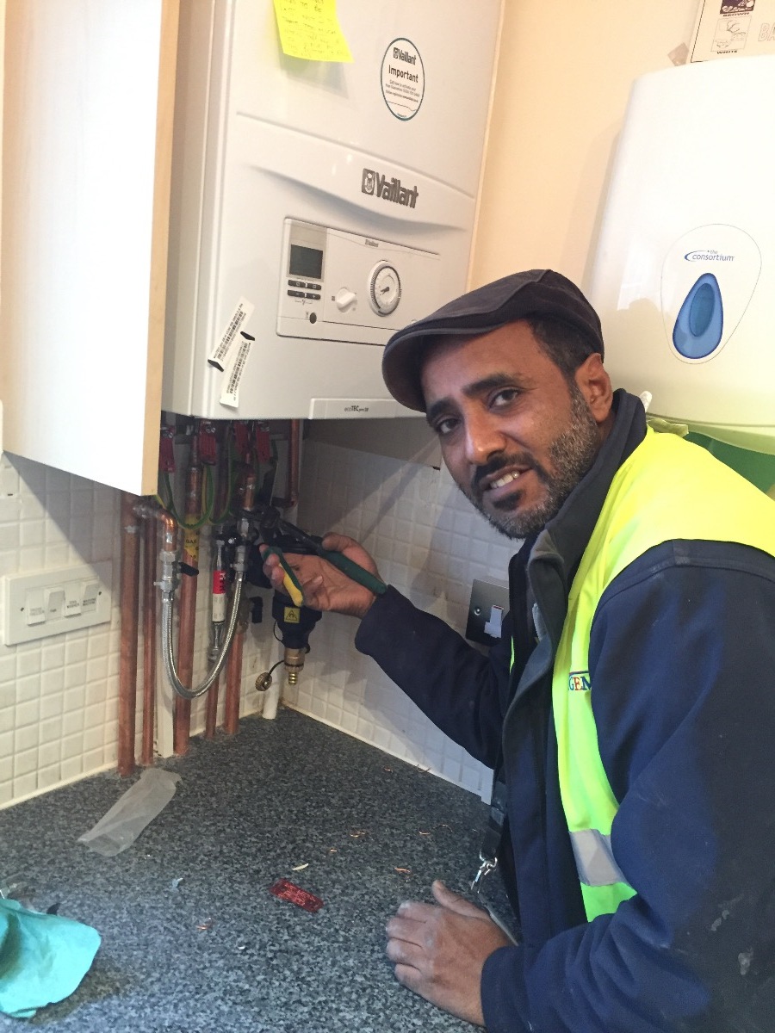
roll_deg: -6.3
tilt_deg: -9.6
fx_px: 866
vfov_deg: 61.7
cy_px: 516
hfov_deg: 48.2
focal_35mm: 29
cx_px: 388
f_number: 2.2
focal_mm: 4.15
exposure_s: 1/17
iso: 320
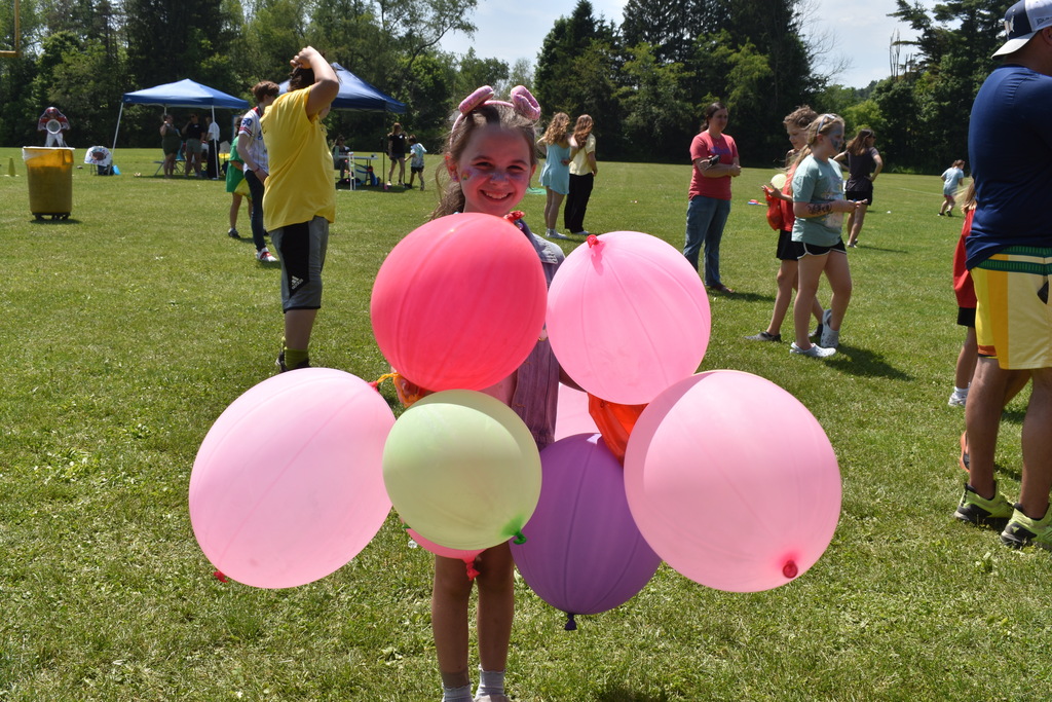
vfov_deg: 36.9
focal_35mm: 36
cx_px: 526
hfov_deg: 53.1
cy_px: 351
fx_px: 1052
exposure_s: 1/160
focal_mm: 24
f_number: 14
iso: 100
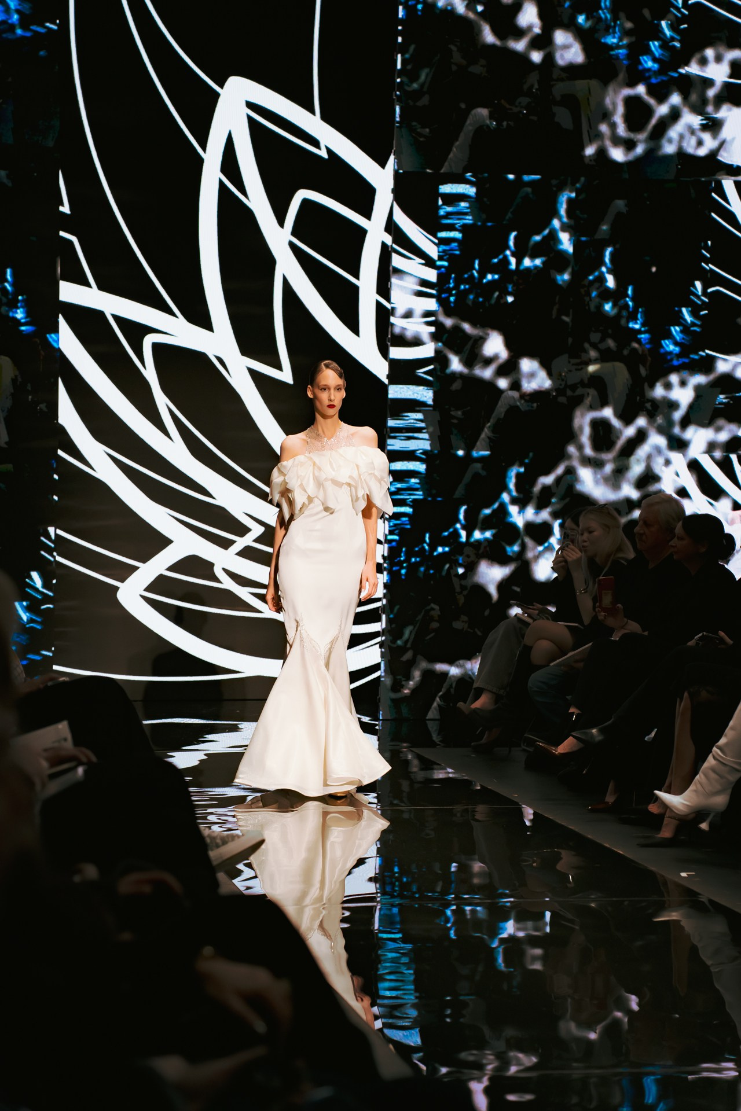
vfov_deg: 27.0
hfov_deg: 18.2
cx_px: 370
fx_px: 2315
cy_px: 556
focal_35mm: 75
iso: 3200
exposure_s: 1/320
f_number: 3.5
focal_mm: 75
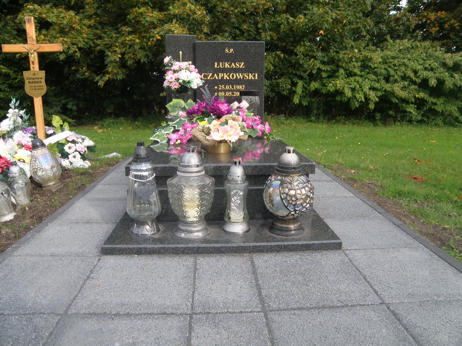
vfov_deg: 53.1
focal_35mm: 26
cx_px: 231
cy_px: 173
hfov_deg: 67.3
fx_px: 347
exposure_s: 1/100
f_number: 5.6
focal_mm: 4.6
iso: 64
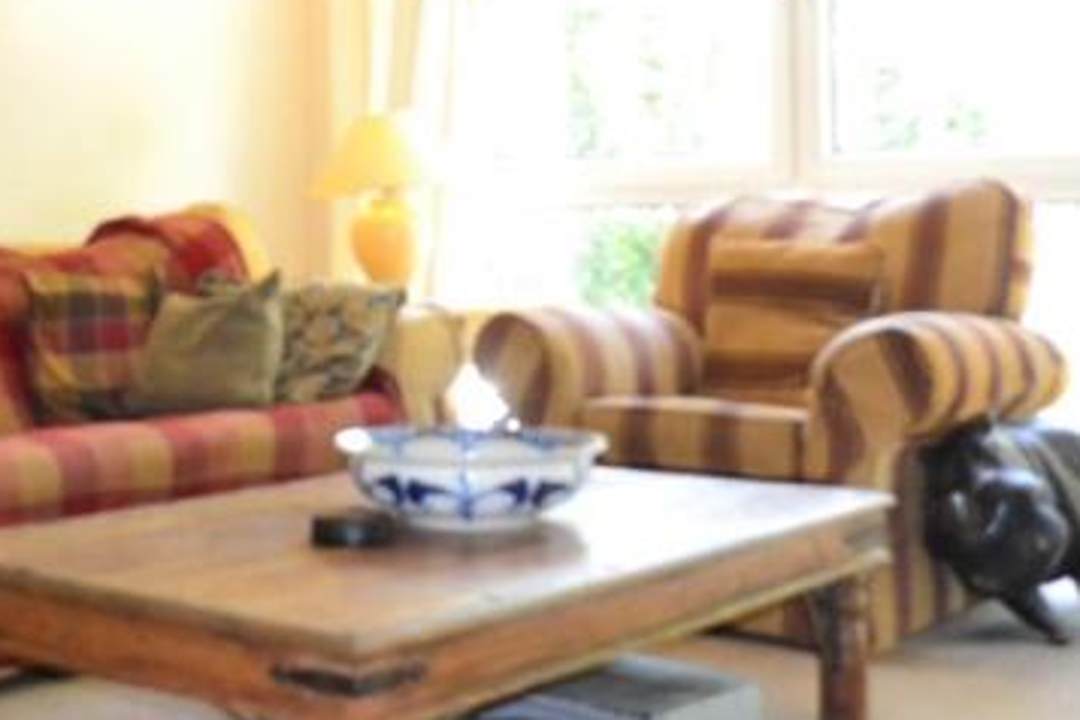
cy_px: 183
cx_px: 298
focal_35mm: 55
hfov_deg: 35.6
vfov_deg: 24.4
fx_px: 1650
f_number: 4.5
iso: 3200
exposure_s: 1/200
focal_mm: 20
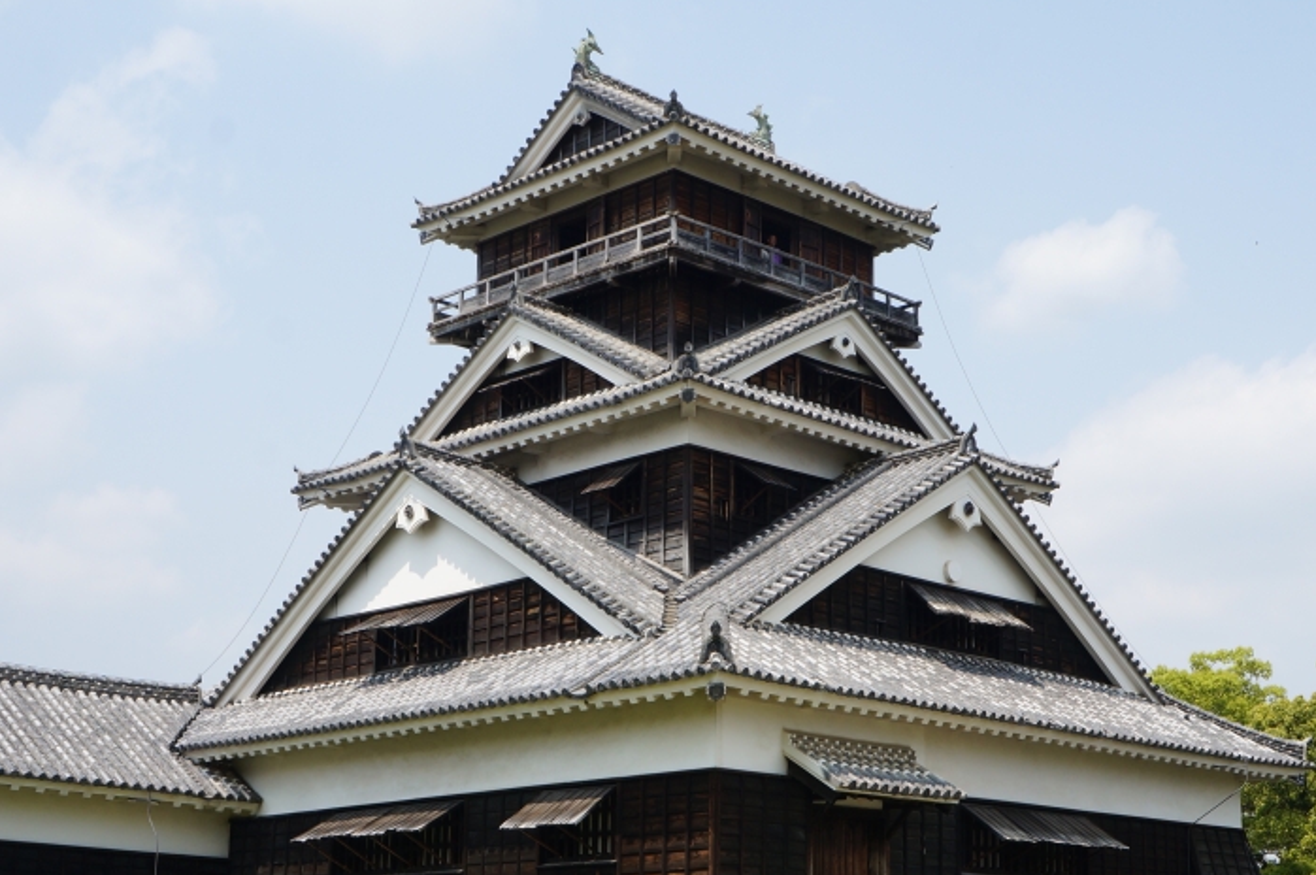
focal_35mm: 54
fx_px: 1962
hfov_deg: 37.0
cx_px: 728
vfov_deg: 25.1
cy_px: 545
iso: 200
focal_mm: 25
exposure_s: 1/250
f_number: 13
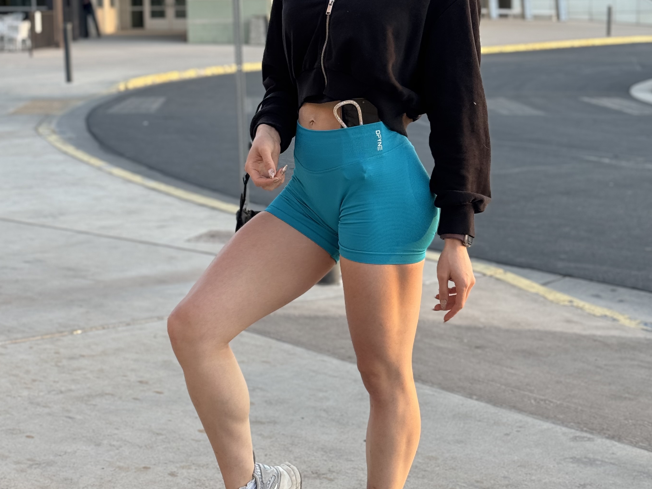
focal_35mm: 71
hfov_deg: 27.4
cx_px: 298
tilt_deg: -6.0
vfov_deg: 20.7
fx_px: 1337
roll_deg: +0.6
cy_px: 175
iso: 64
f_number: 1.78
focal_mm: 6.76
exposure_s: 1/181
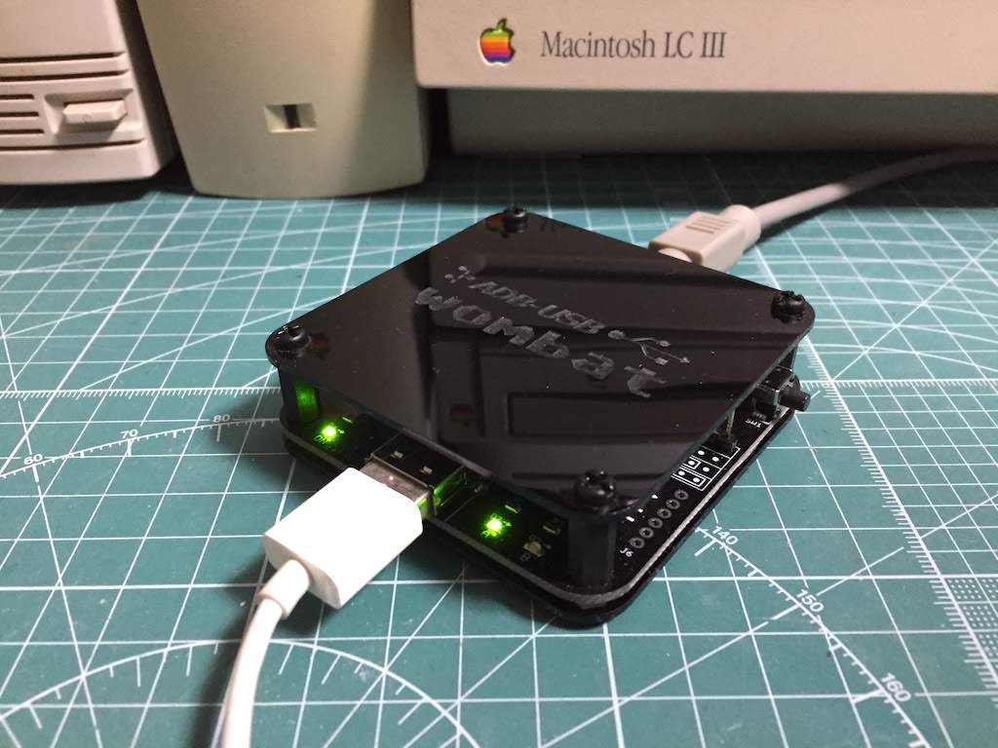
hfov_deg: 61.7
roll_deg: +2.7
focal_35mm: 29
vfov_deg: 48.2
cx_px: 499
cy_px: 374
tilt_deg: -34.8
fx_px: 836
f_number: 2.2
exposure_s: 1/30
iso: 250
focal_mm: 4.15
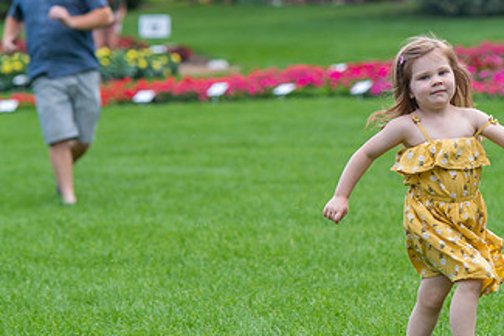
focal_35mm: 250
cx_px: 389
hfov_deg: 8.2
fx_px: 3501
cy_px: 129
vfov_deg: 5.5
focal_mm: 140
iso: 400
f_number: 5
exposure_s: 1/400
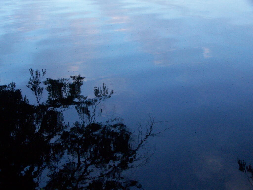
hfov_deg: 32.7
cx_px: 126
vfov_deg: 24.8
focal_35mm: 59
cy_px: 95
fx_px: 431
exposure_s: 1/60
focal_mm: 9.8
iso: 400
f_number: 3.1
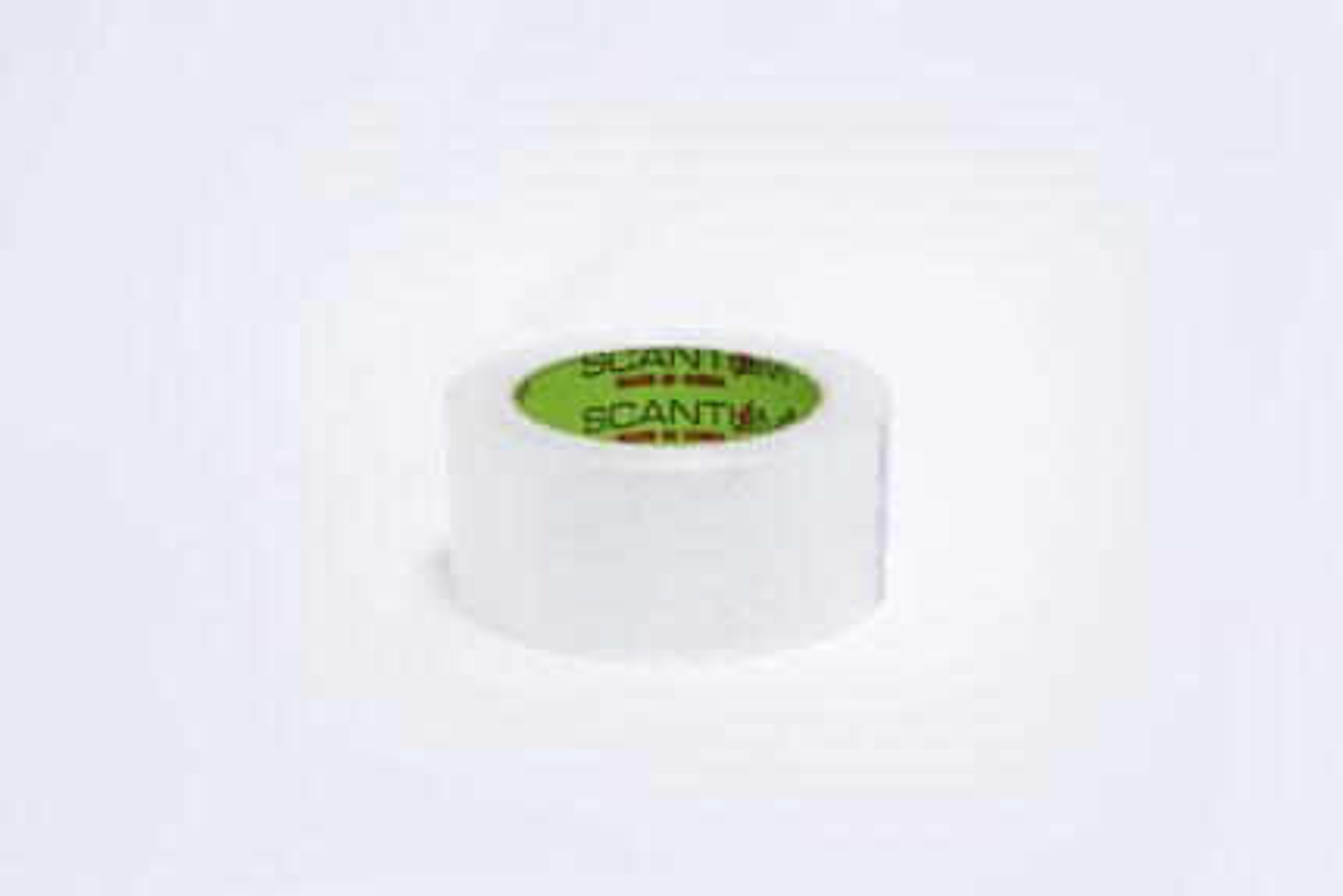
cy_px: 448
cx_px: 672
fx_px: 2612
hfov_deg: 28.8
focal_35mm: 70
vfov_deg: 19.5
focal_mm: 70
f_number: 9
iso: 3200
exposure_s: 1/200
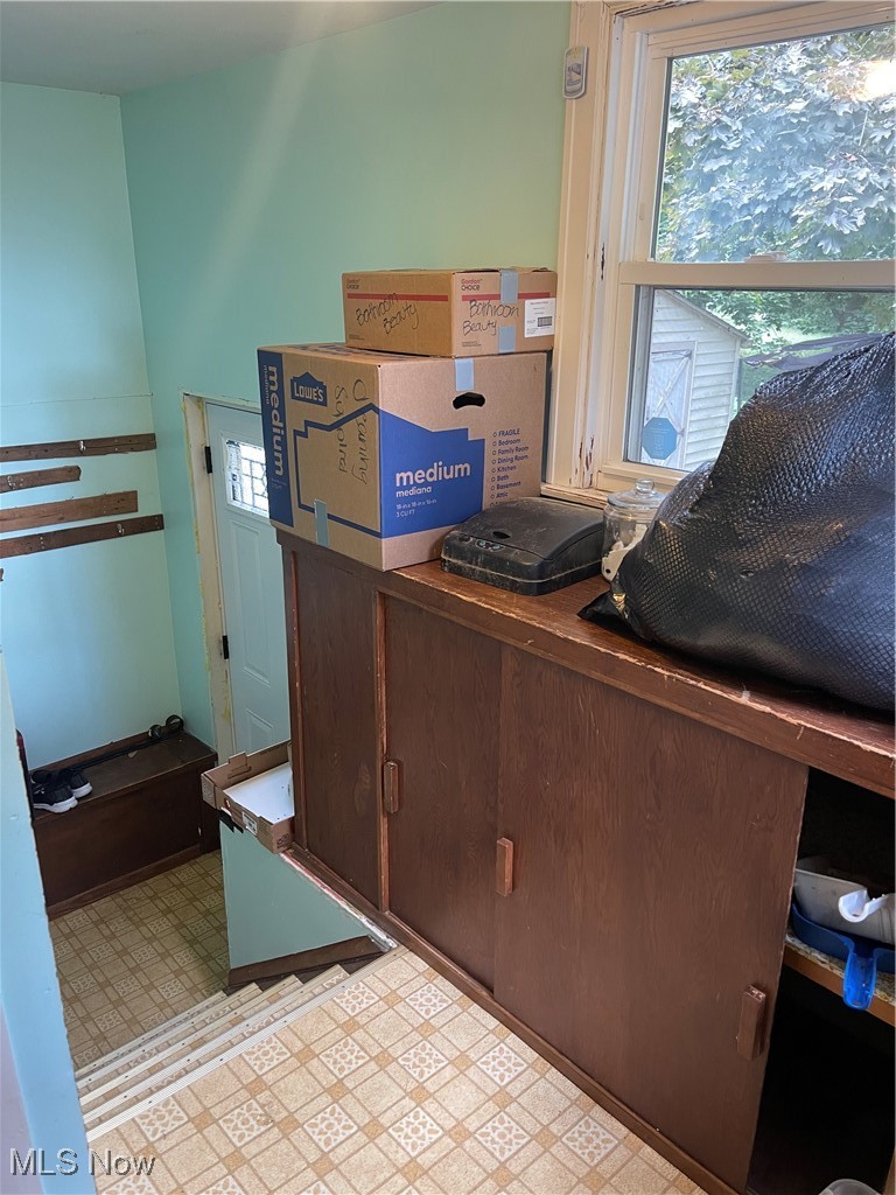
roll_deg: -0.4
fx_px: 897
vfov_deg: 67.3
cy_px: 598
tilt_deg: -19.6
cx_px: 448
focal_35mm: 26
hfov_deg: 53.1
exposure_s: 1/60
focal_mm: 5.1
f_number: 1.6
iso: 250
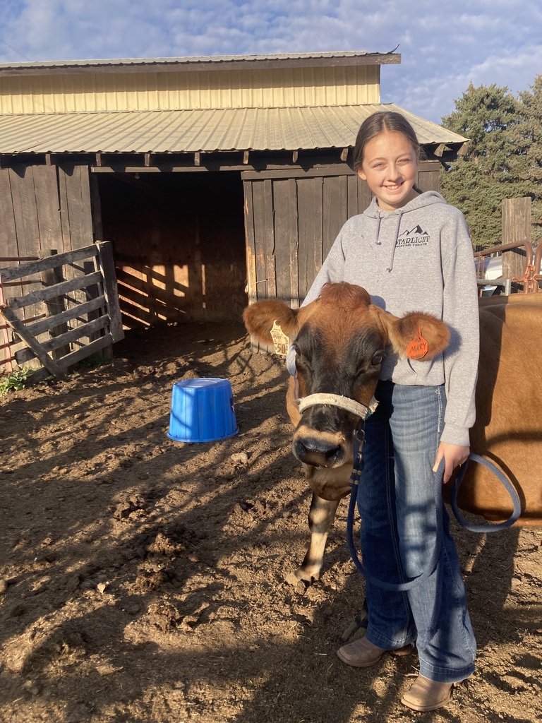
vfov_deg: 63.4
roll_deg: +1.0
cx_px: 271
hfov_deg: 49.7
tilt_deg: -9.1
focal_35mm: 28
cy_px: 362
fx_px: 585
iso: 20
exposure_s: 1/1156
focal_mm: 3.99
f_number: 1.8
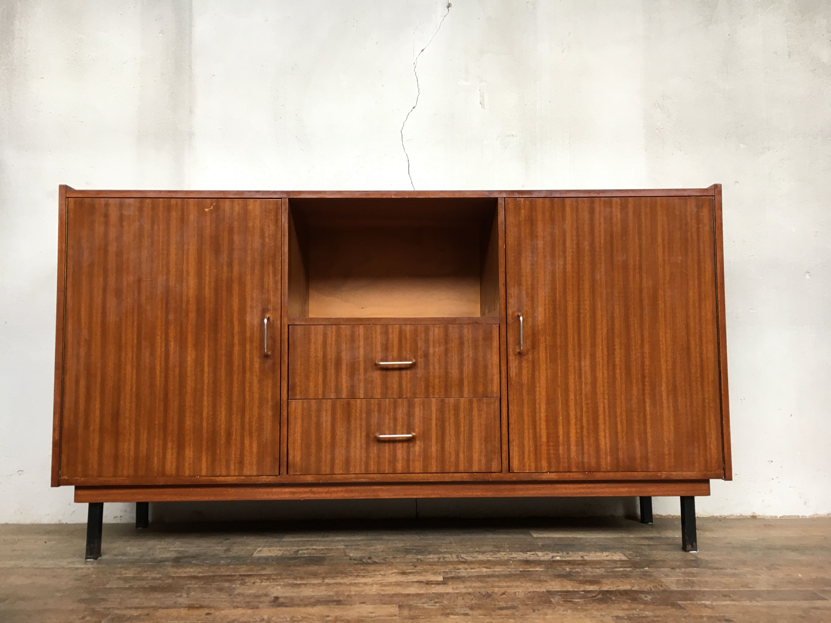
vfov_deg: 48.2
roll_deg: +0.3
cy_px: 312
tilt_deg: +3.1
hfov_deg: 61.7
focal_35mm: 29
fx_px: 696
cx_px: 416
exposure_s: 1/33
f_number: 2.2
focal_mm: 4.15
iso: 80
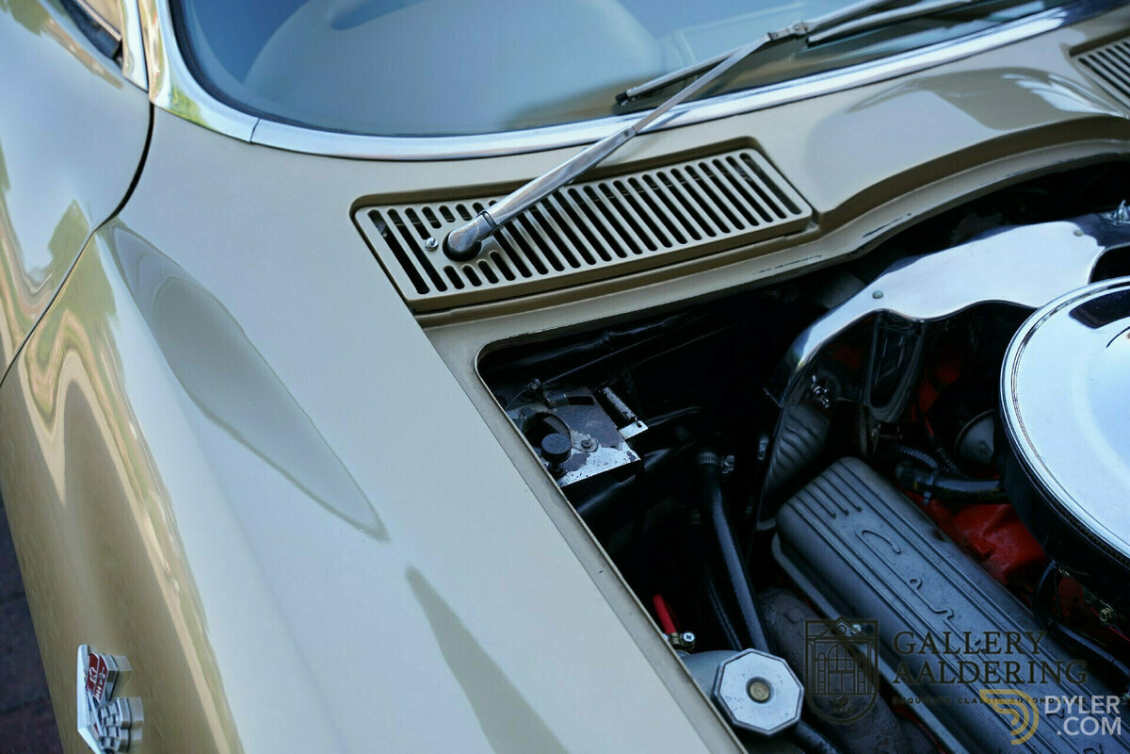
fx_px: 1334
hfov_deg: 45.9
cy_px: 377
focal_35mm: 42
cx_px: 565
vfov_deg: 31.5
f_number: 4
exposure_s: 1/160
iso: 125
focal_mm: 42.5
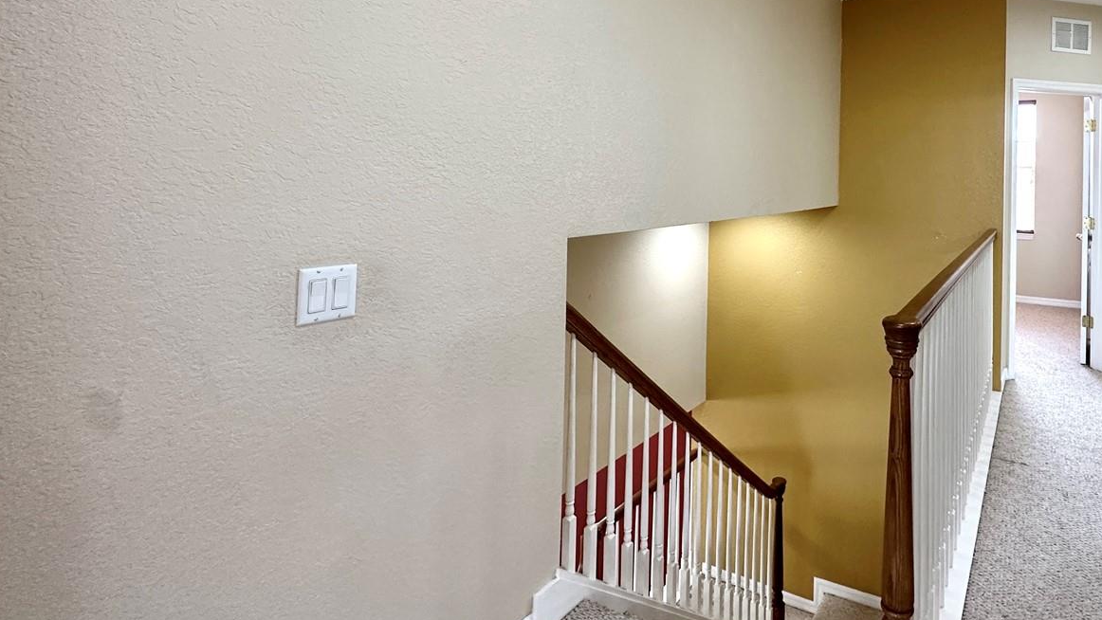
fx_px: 614
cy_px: 168
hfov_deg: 81.0
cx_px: 734
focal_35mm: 21
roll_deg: -1.0
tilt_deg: +0.5
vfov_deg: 51.7
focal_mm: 2.22
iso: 200
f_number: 2.2
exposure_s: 1/99
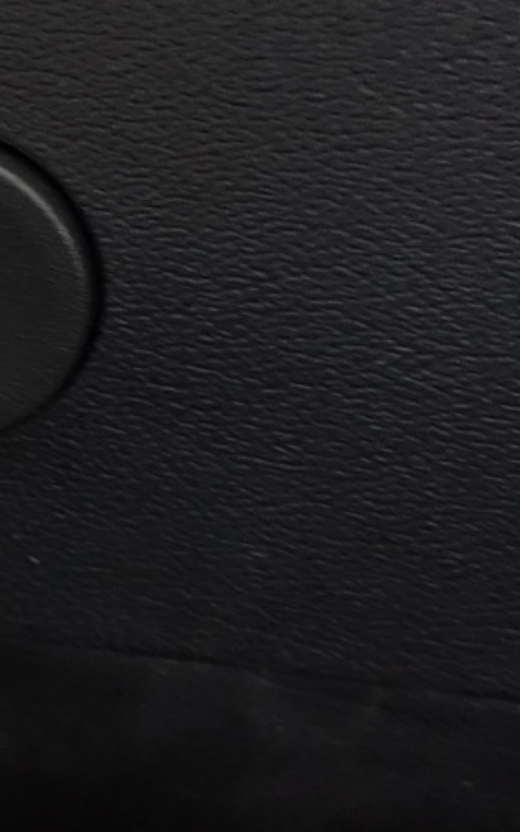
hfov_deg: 12.6
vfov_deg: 22.8
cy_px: 41
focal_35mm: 88
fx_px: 1997
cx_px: -600
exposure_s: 1/20
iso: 1000
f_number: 2.5
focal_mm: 8.8
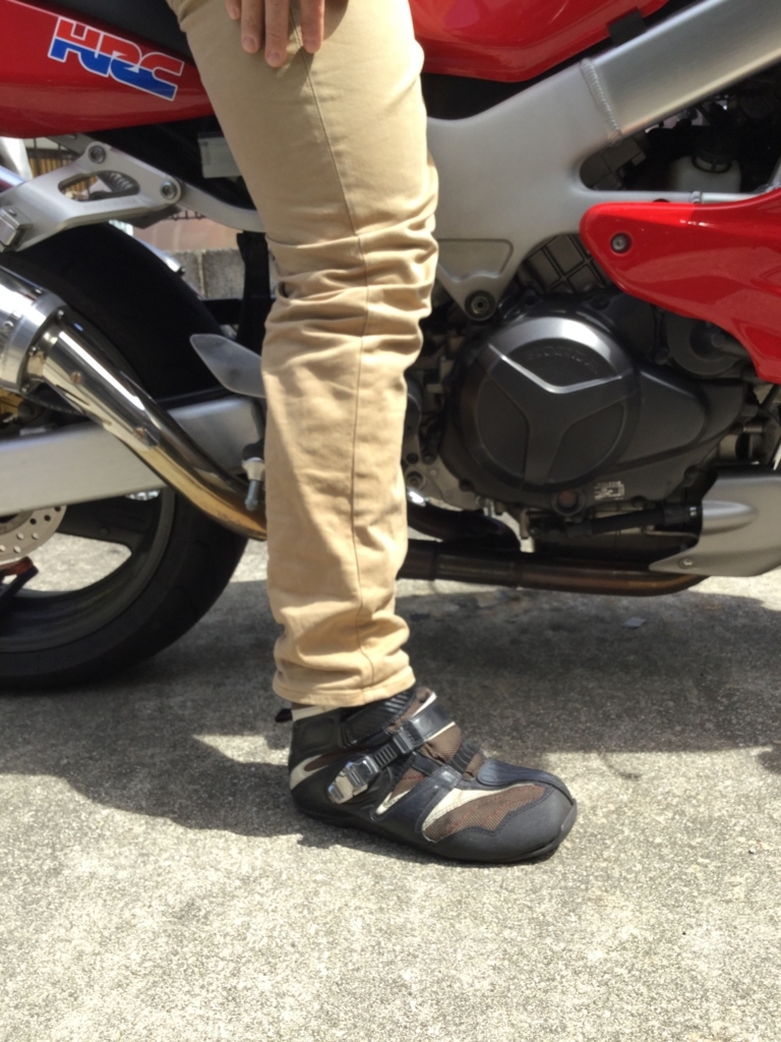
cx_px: 390
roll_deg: +3.0
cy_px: 521
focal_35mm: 31
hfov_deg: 45.4
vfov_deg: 58.4
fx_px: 933
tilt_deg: -17.3
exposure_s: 1/390
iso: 25
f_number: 2.4
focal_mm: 3.3
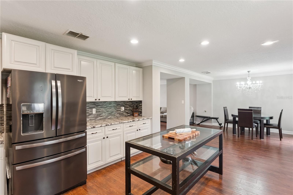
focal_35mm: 18
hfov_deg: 91.3
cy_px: 98
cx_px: 146
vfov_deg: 68.6
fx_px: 143
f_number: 10
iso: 800
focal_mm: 17.6
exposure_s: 1/15
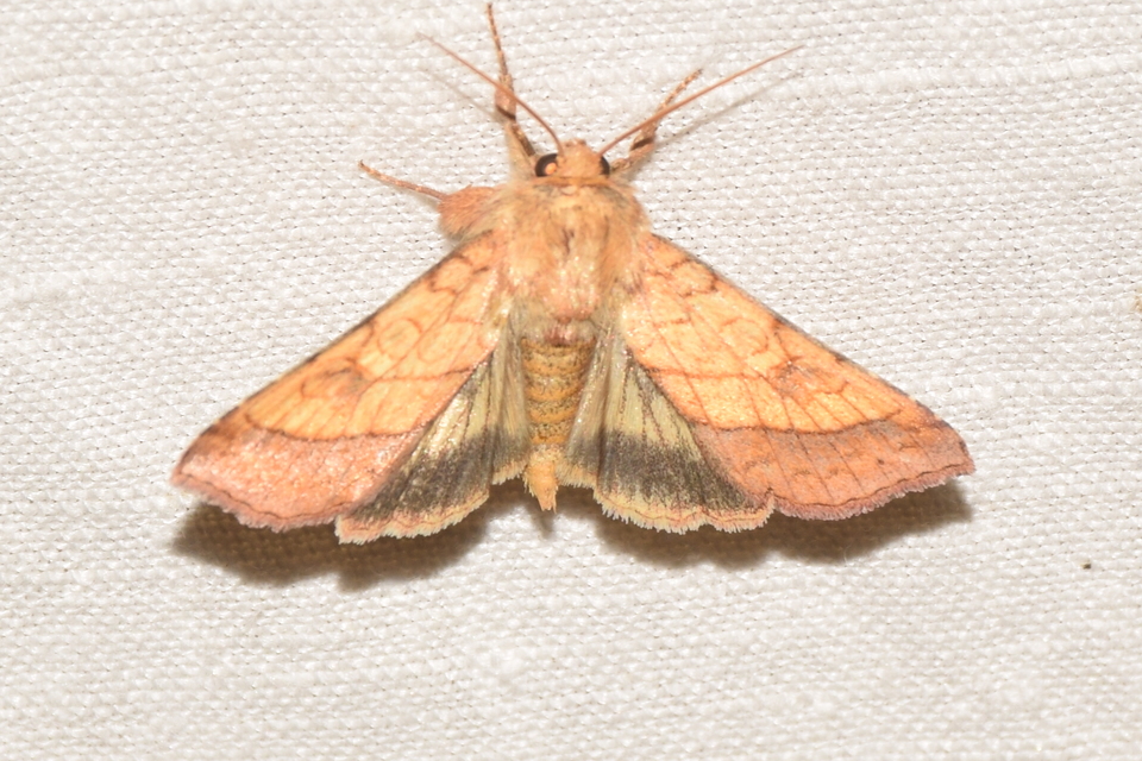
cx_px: 571
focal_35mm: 210
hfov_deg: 9.8
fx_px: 6661
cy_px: 380
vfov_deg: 6.5
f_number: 13
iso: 100
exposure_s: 1/160
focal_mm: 140
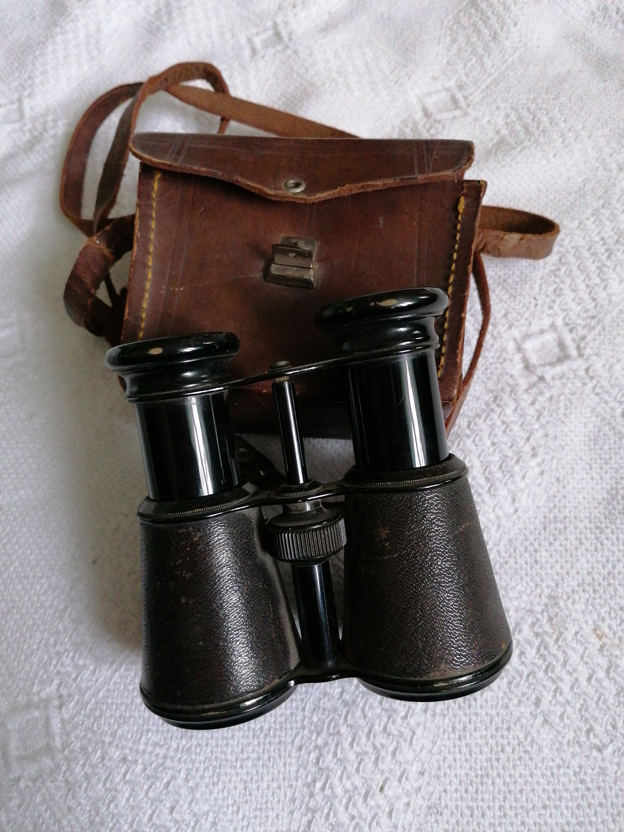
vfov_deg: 65.3
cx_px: 312
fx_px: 649
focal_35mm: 27
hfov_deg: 51.4
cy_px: 416
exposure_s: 1/20
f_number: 1.8
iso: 640
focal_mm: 4.75
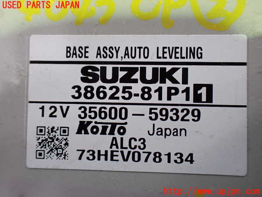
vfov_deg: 46.8
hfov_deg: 60.0
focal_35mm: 30
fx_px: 227
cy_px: 98
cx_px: 131
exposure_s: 1/50
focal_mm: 5.4
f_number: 2.3
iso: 800
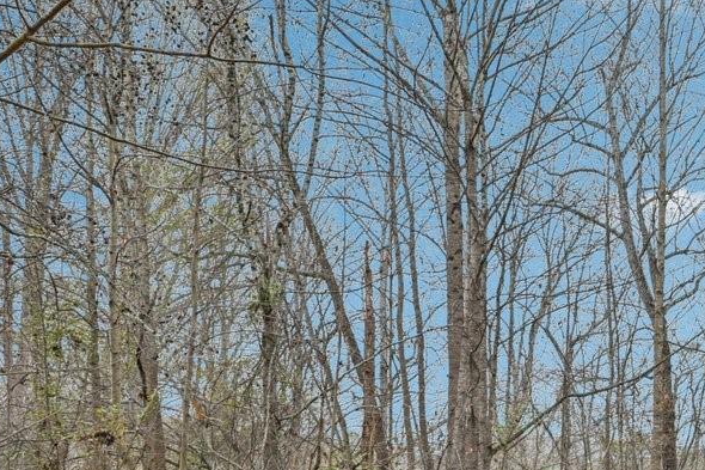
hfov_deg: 28.1
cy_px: 509
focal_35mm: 66
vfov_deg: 19.8
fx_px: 1292
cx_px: 752
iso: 64
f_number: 8
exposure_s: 1/40
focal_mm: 19
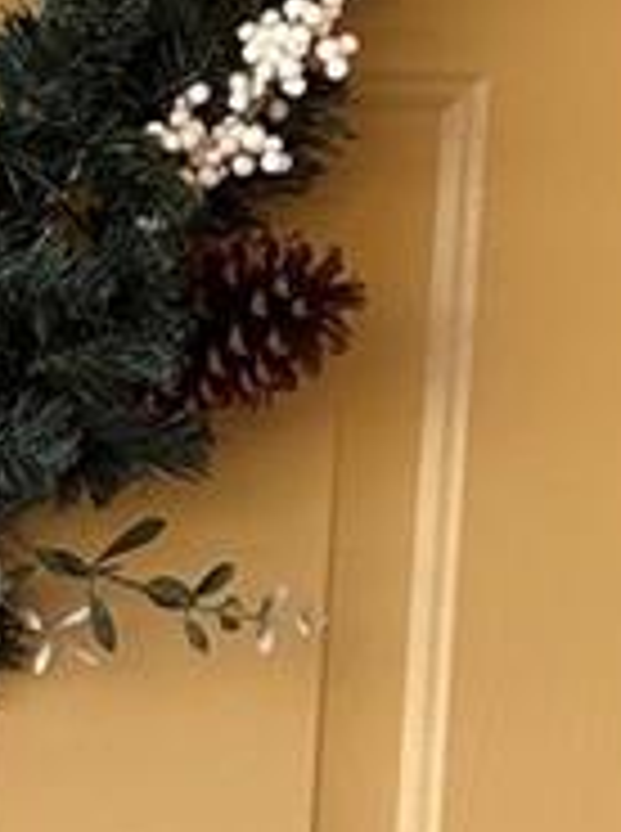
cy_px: 1111
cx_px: -742
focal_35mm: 169
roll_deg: +0.7
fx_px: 4056
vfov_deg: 11.4
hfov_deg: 8.2
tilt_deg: -9.2
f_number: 1.5
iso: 40
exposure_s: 1/121
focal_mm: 5.7
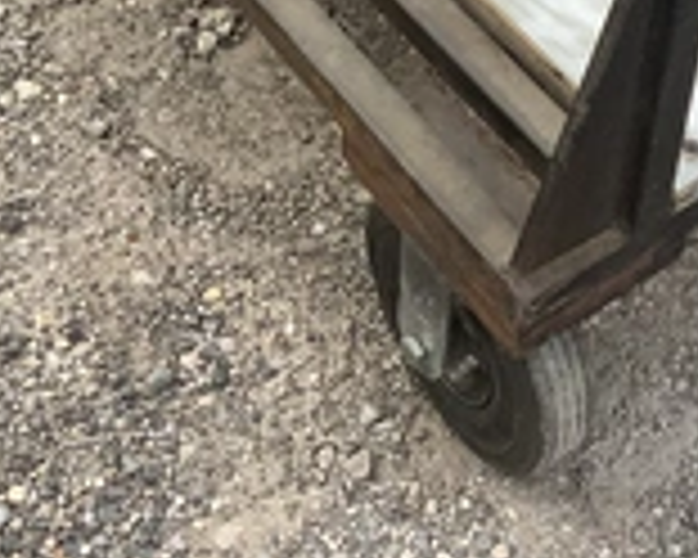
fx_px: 1611
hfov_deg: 24.2
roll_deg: -2.0
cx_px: 513
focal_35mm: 78
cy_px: -90
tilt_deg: -42.9
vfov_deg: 18.7
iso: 50
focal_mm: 3.3
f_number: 2.4
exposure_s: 1/120
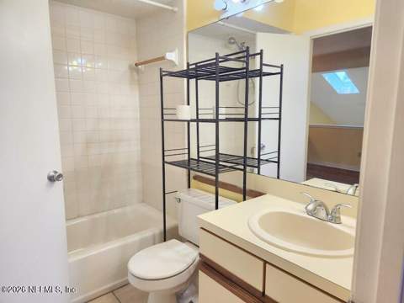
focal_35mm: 23
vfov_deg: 58.9
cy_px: 152
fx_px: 268
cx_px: 202
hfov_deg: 73.9
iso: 100
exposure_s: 1/120
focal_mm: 5.4
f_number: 1.8
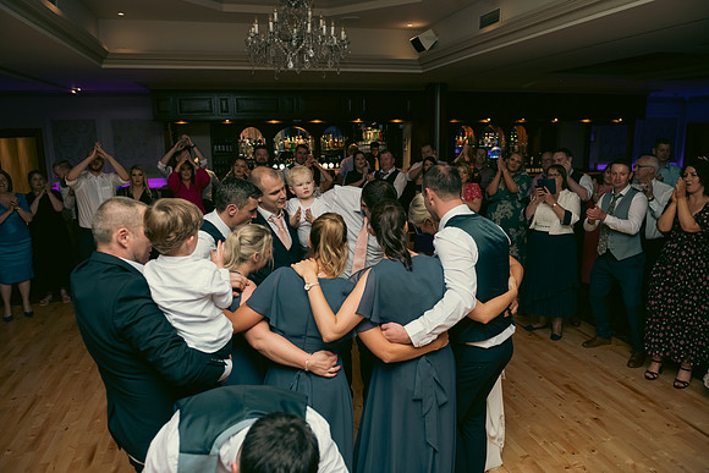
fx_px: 485
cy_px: 236
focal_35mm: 25
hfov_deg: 72.4
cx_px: 354
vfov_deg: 52.0
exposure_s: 1/160
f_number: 3.5
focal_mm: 24
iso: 500
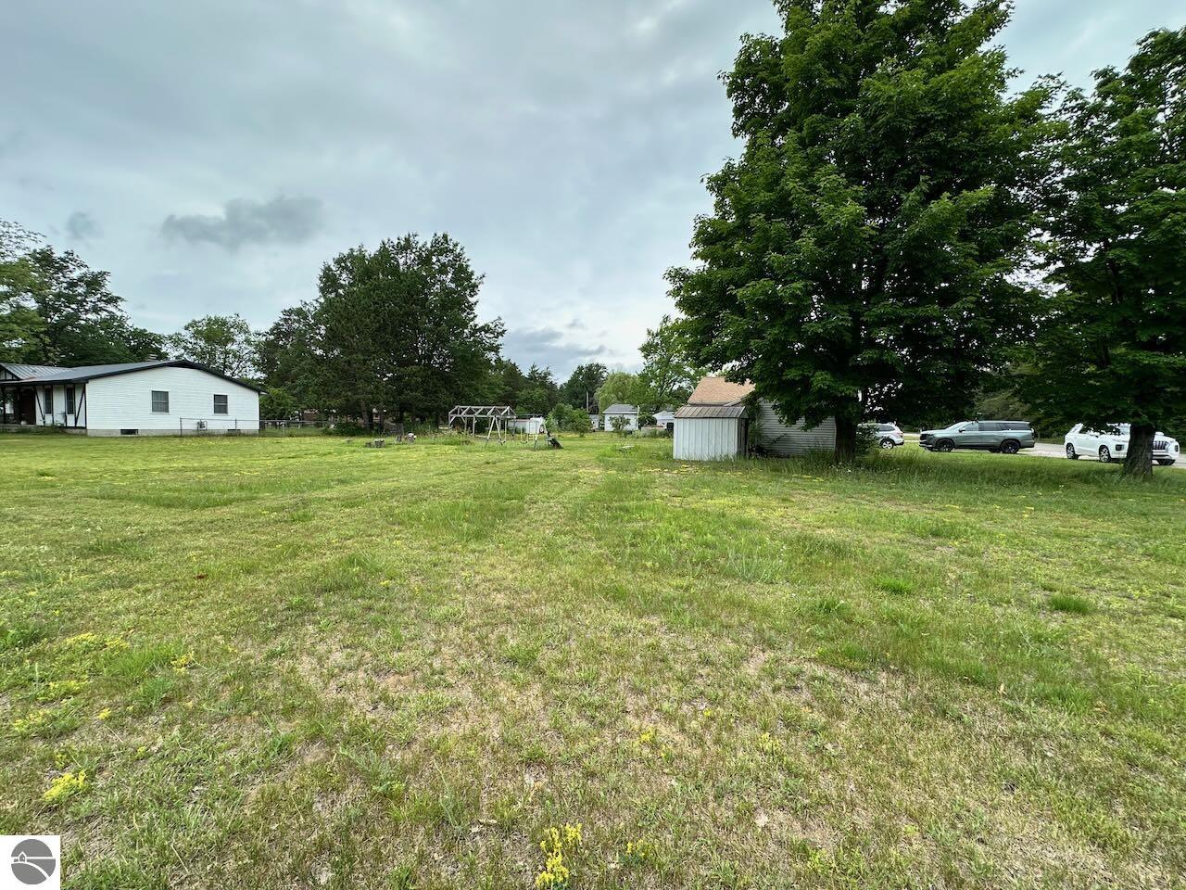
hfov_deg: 102.1
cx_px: 593
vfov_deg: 85.7
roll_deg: -0.3
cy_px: 445
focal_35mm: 14
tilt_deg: -0.9
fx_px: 480
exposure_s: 1/694
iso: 40
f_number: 2.2
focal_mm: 2.22
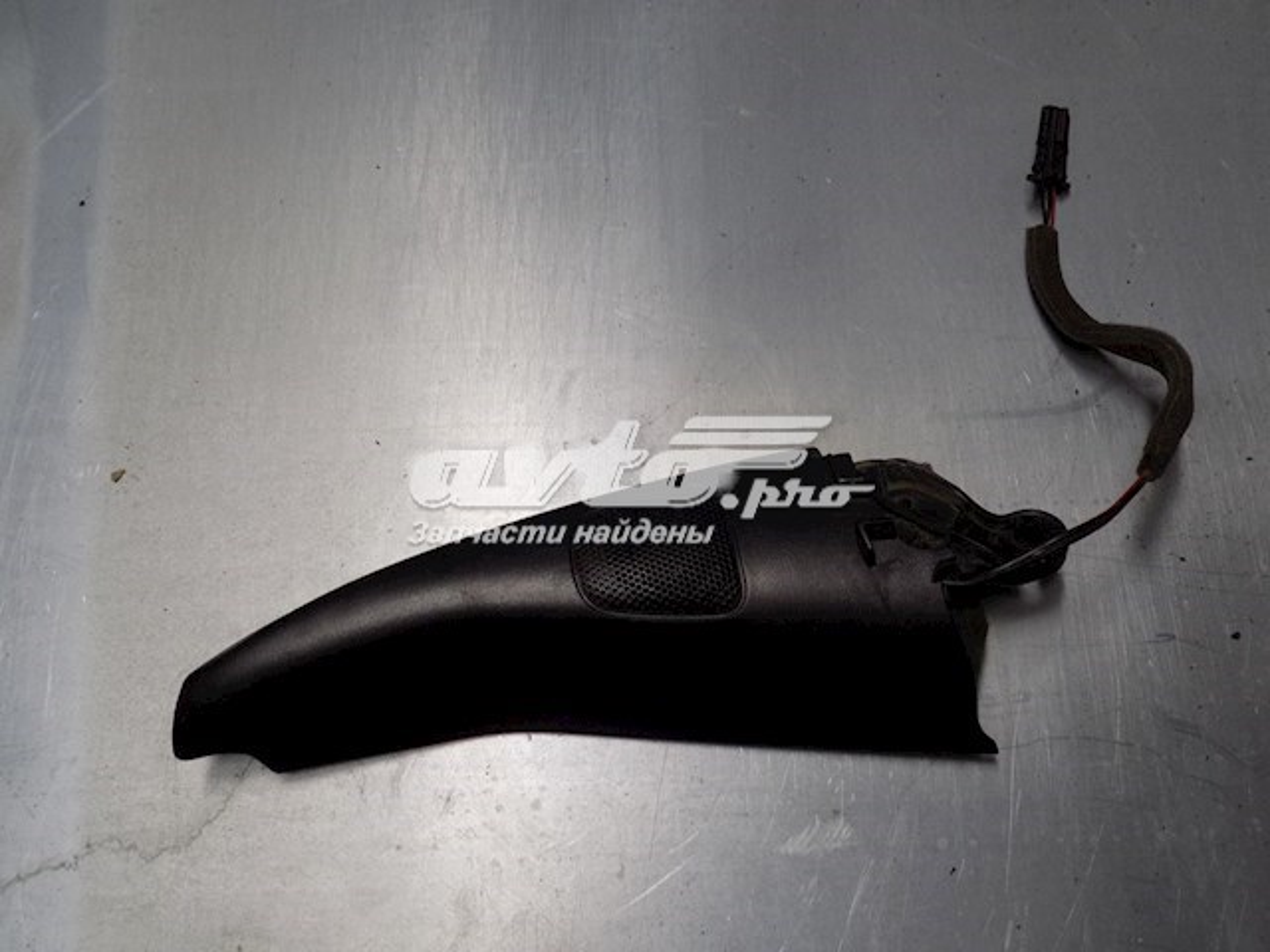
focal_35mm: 34
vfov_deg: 41.8
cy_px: 476
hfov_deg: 54.0
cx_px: 635
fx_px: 1247
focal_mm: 6.1
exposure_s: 1/30
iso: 125
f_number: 3.4
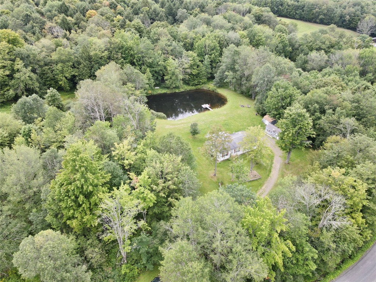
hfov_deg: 71.6
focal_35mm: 24
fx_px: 261
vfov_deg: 56.8
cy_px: 141
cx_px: 188
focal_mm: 4.5
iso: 100
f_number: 2.8
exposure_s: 1/125
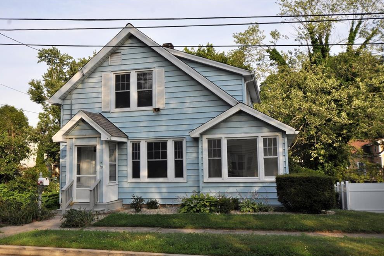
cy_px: 130
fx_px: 363
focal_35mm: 34
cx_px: 186
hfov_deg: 55.8
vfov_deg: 38.9
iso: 200
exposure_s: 1/250
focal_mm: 22
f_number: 8
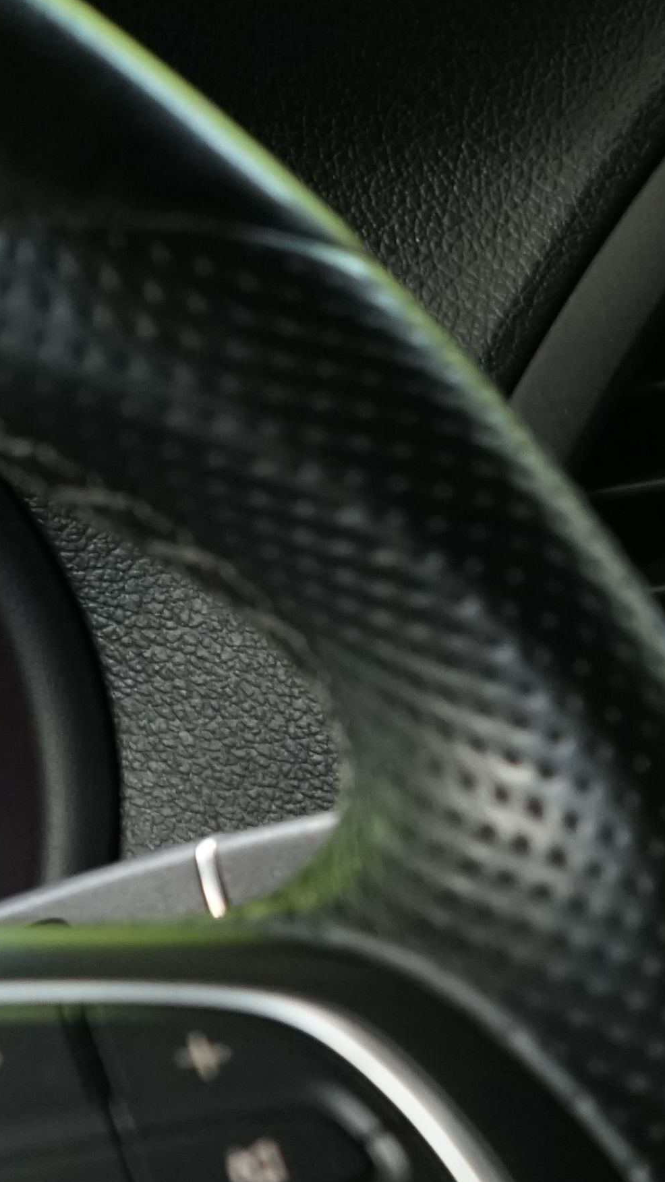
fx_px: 3260
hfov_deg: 9.7
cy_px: 823
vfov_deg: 20.5
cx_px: 1790
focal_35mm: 104
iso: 2000
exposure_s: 1/25
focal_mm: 29
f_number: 5.6
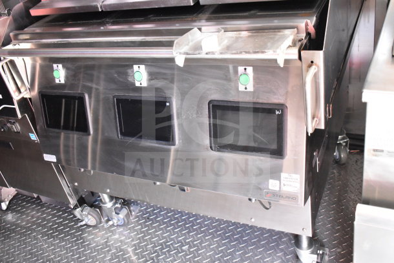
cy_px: 132
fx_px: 394
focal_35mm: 36
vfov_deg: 36.9
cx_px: 197
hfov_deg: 53.1
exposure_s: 1/80
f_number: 4.5
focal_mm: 24
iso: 6400
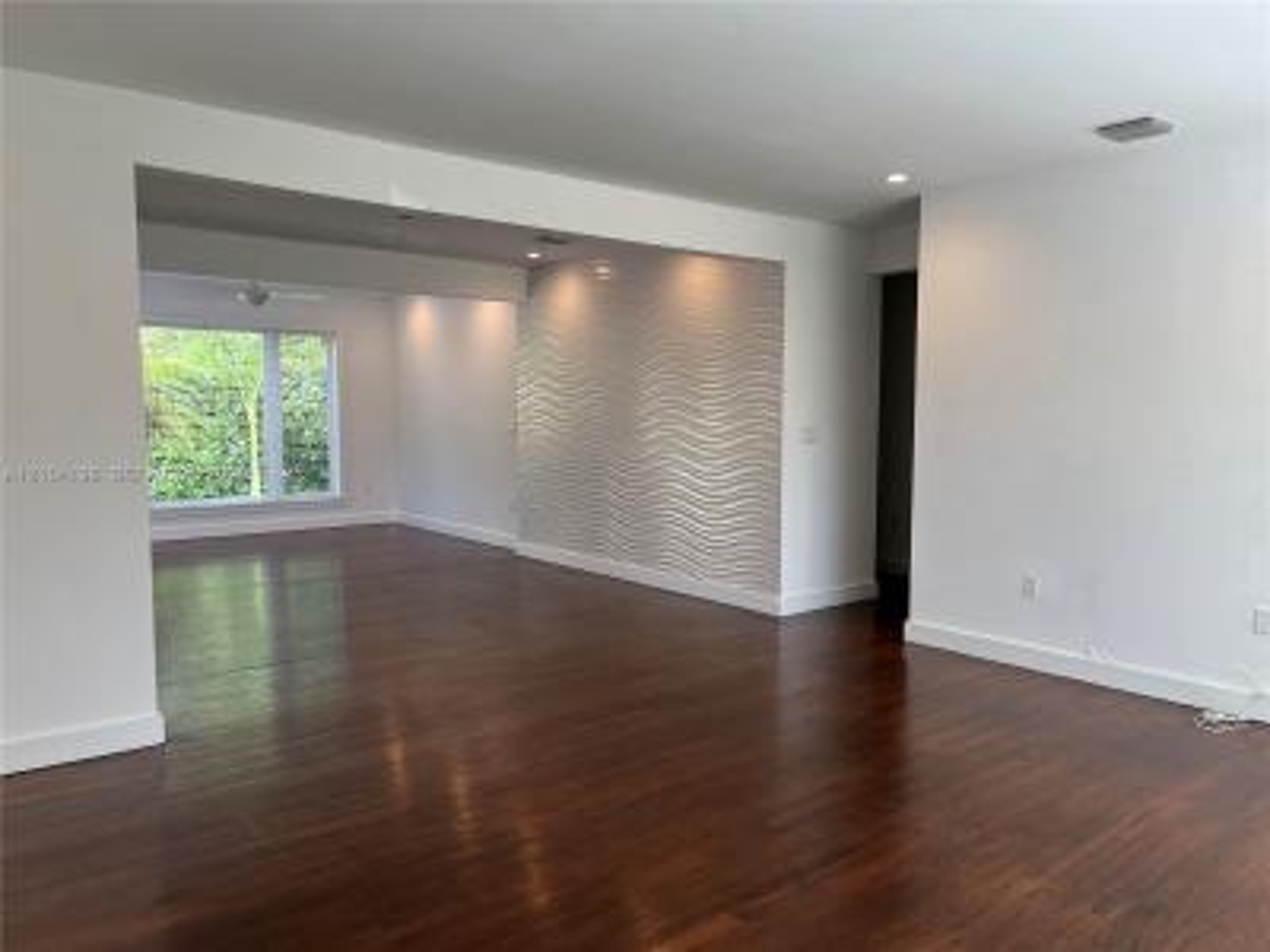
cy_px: 476
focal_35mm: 26
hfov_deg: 67.3
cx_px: 635
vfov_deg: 53.1
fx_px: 954
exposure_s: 1/120
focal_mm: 5.1
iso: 40
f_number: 1.6
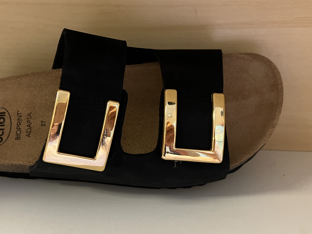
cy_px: 104
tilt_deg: -21.3
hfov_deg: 49.1
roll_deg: +4.1
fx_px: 334
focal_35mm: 37
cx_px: 98
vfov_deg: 38.6
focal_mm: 5.7
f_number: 1.5
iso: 320
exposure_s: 1/50
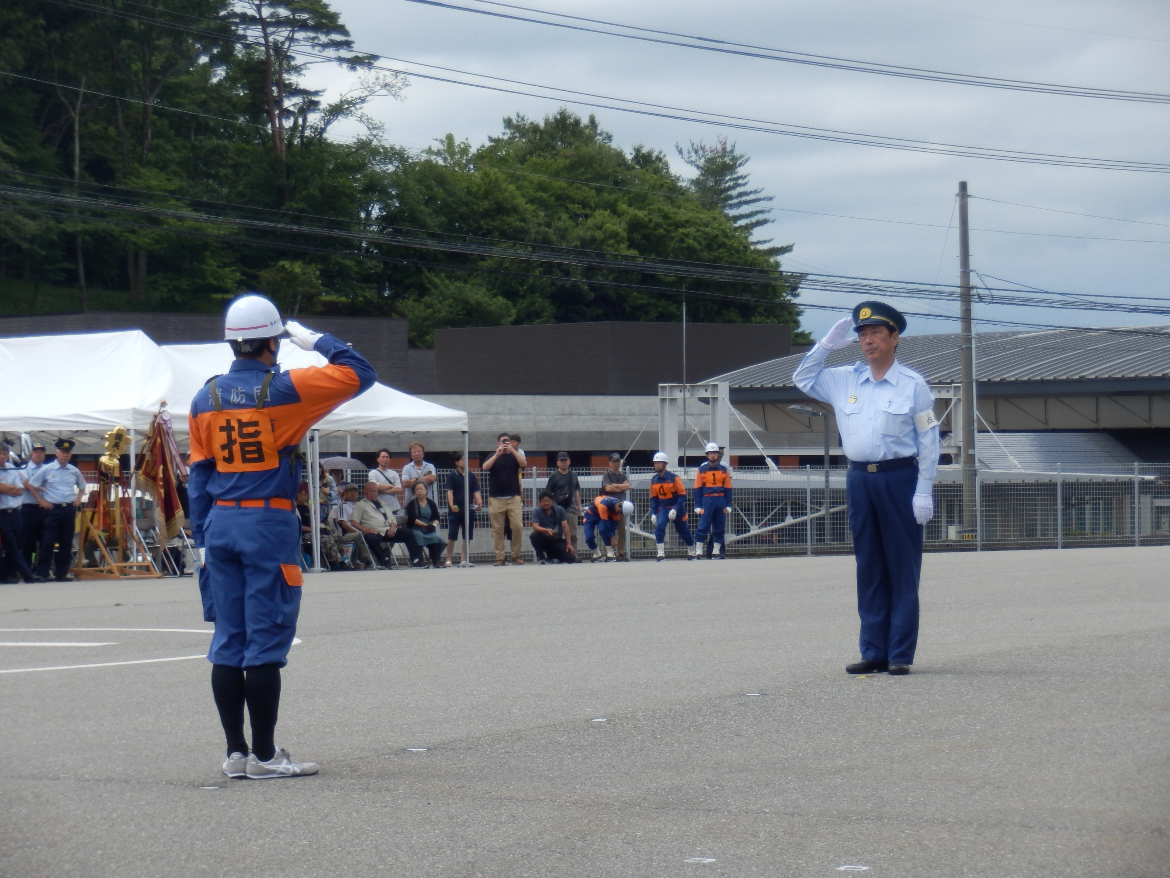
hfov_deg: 14.3
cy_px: 439
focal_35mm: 138
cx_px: 585
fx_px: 4665
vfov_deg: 10.7
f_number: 5.8
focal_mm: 24.4
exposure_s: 1/320
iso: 80
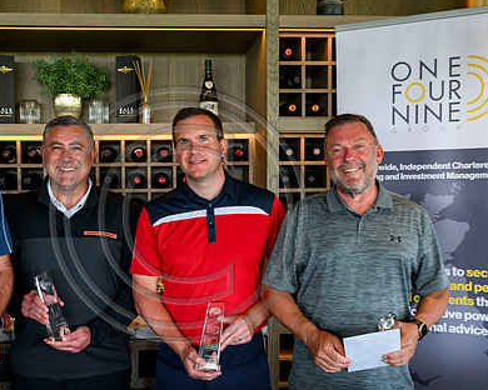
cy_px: 212
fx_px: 737
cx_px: 195
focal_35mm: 51
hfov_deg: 36.5
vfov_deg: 29.7
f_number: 4.5
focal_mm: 35
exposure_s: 1/320
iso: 2000
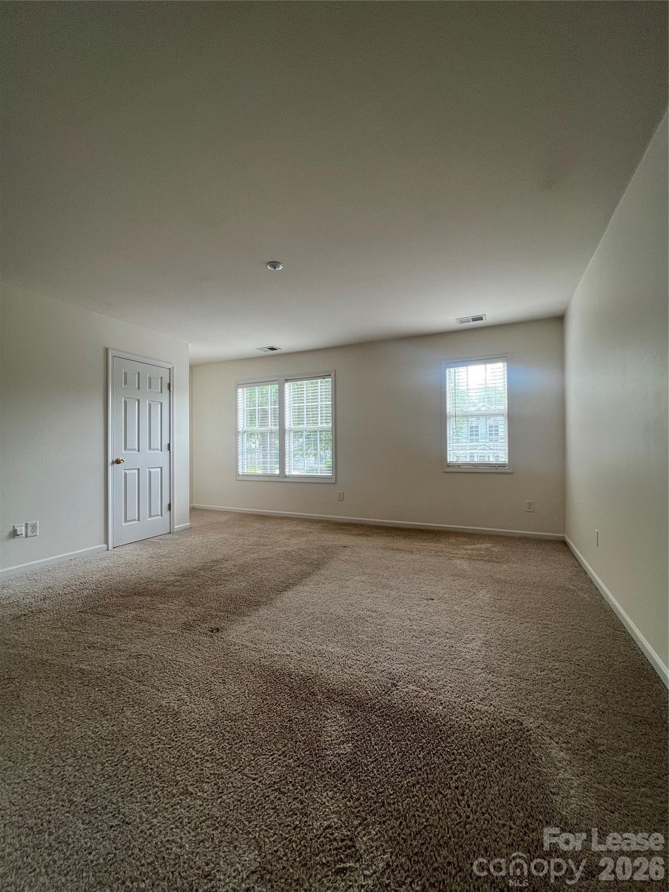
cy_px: 446
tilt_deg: +0.4
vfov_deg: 106.2
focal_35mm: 13
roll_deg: +0.1
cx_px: 334
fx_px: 335
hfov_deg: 89.9
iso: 100
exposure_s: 1/120
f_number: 1.8
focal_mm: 1.57
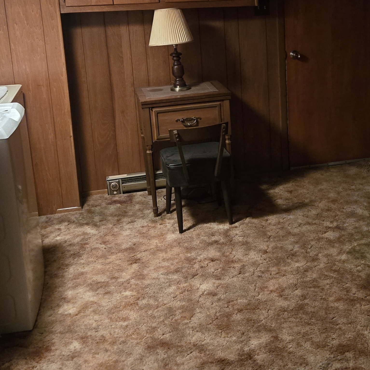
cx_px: 266
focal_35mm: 53
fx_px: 641
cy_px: 115
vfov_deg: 31.9
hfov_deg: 31.8
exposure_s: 1/40
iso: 1600
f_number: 1.8
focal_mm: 5.4
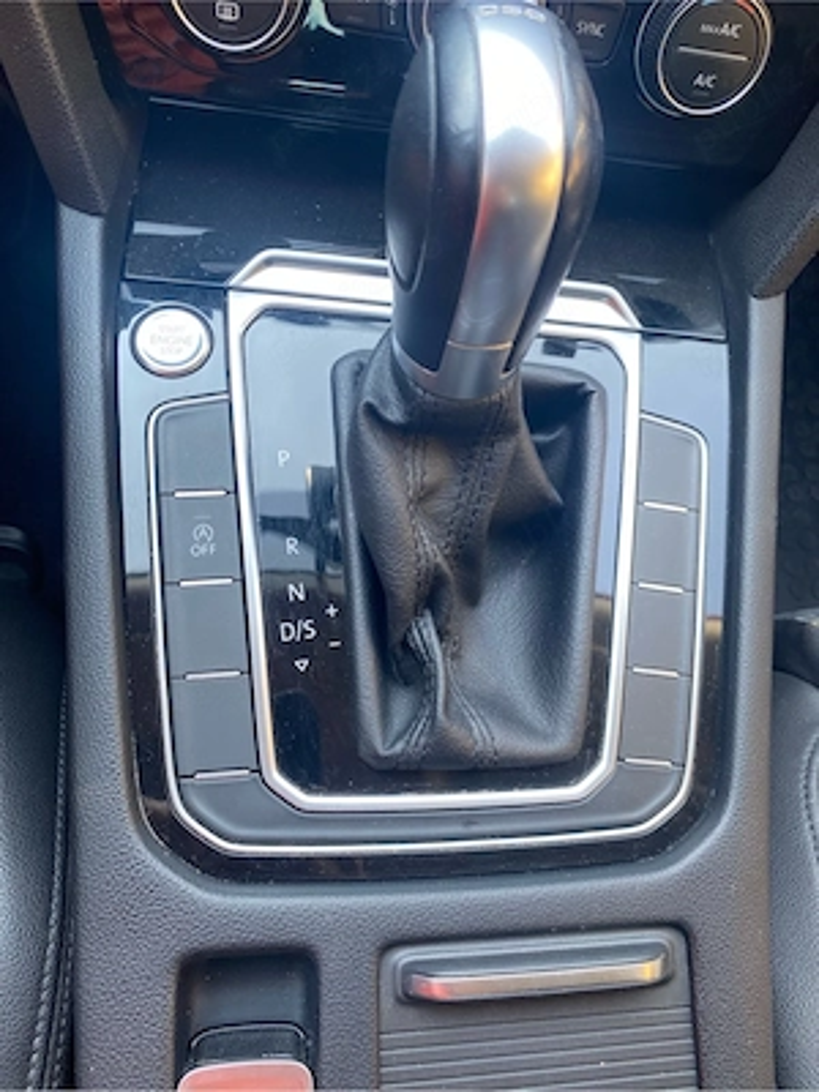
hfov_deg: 53.1
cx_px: 410
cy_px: 546
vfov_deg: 67.3
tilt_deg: -64.8
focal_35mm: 26
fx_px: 820
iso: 64
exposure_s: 1/85
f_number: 1.8
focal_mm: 4.25
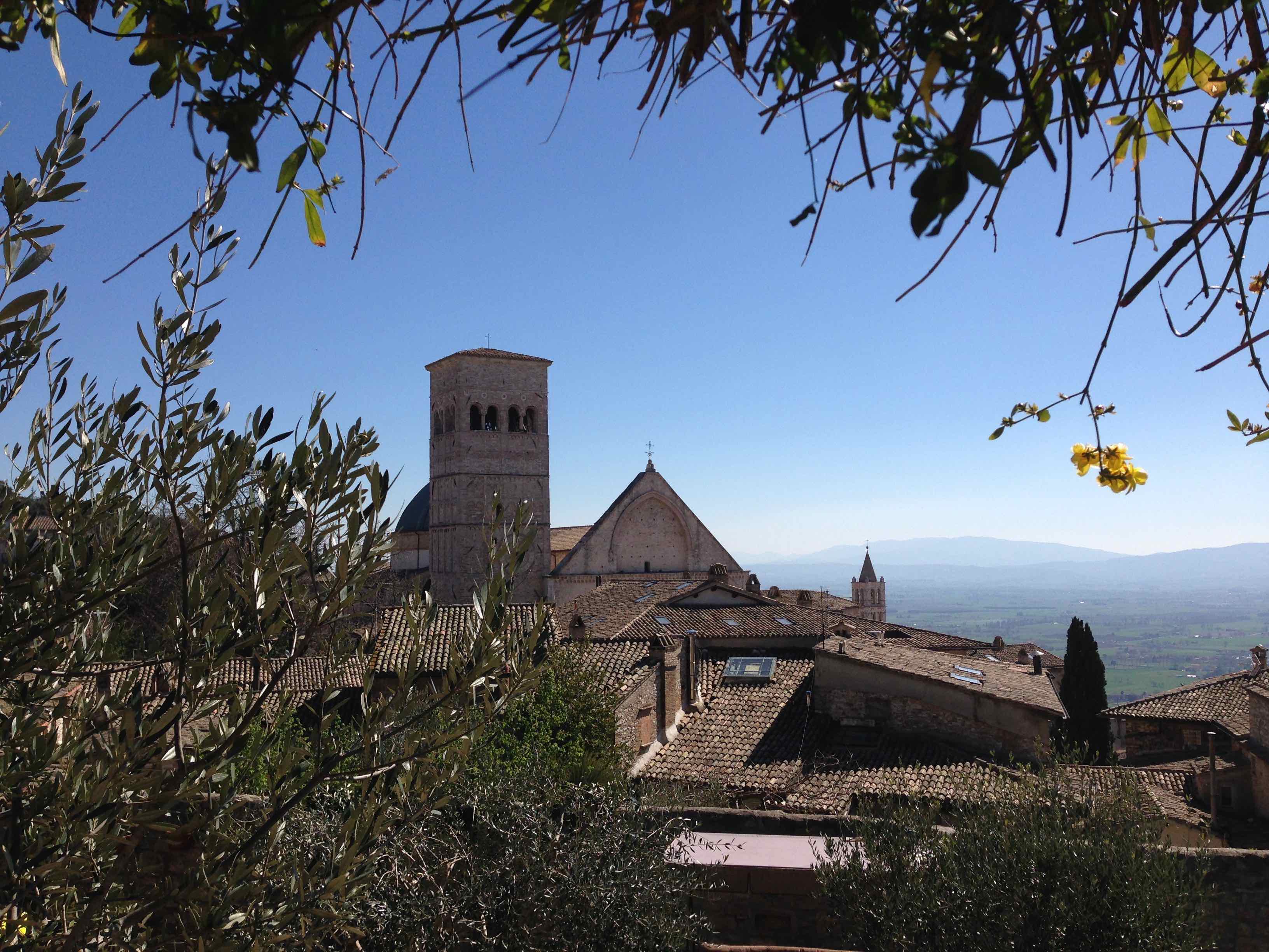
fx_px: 1210
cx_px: 634
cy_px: 476
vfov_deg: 42.9
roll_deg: +0.2
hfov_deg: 55.4
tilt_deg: +4.8
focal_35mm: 33
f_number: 2.4
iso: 50
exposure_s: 1/2584
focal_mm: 4.12
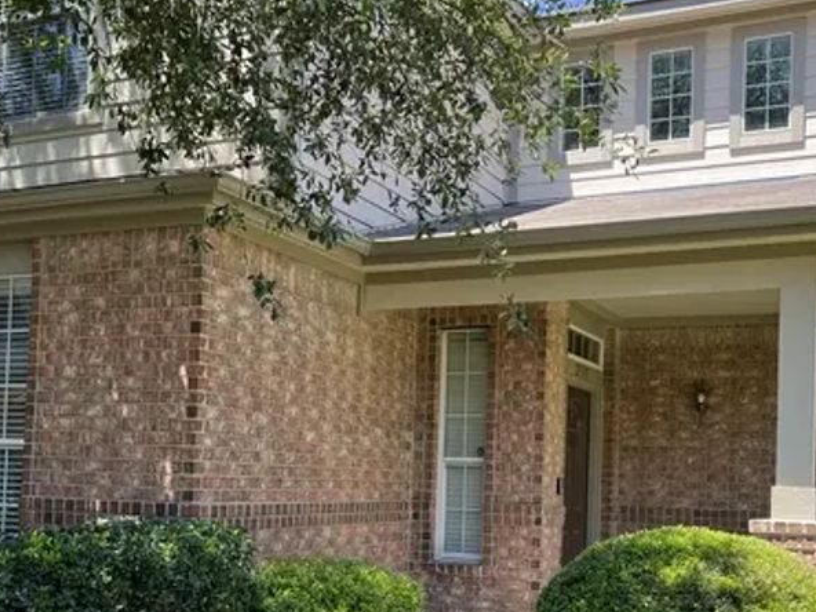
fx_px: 1061
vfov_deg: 31.8
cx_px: 411
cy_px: 433
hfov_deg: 42.1
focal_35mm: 45
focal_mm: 5.7
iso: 50
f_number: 1.5
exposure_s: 1/552
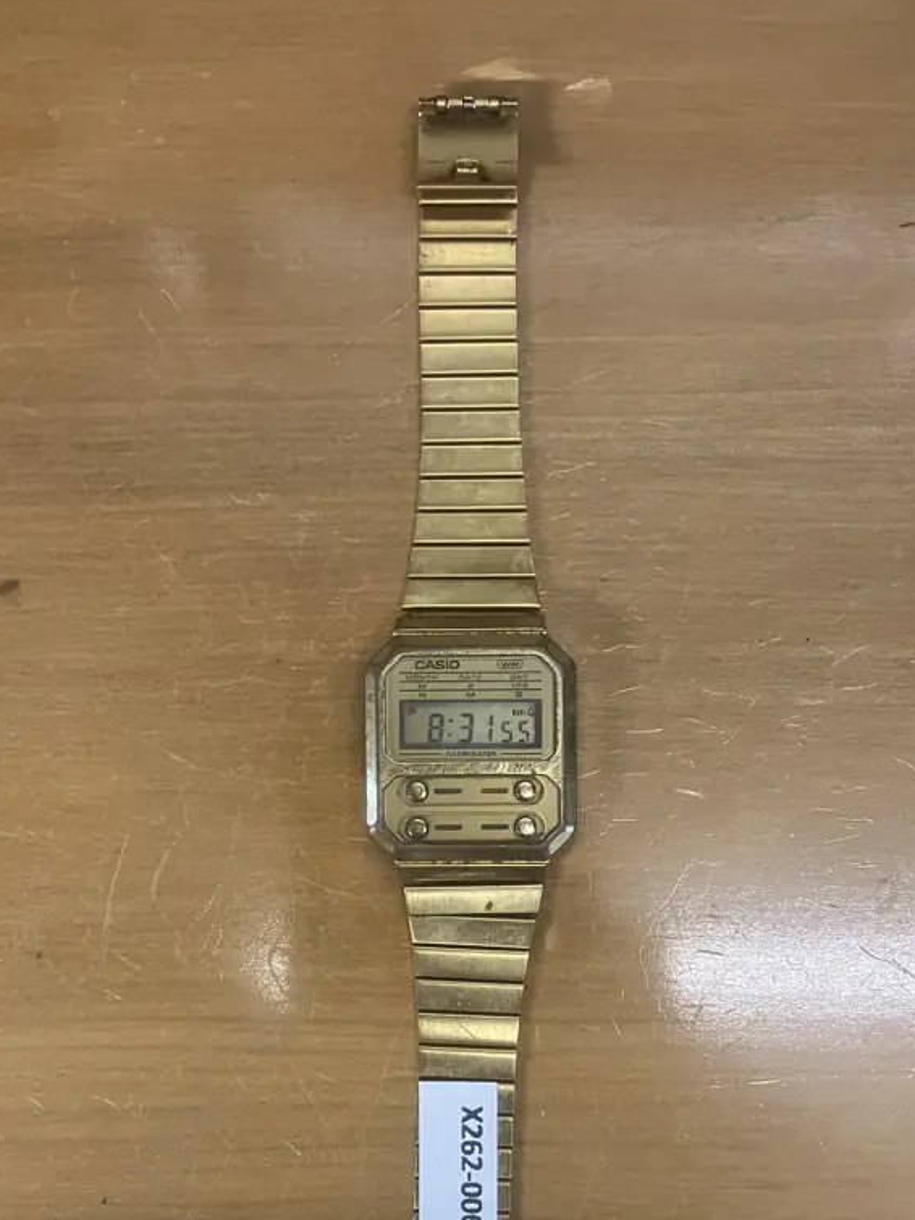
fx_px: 1340
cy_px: 768
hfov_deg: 37.7
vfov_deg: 48.5
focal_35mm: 38
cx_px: 458
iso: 250
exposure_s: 1/50
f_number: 1.8
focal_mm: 3.99
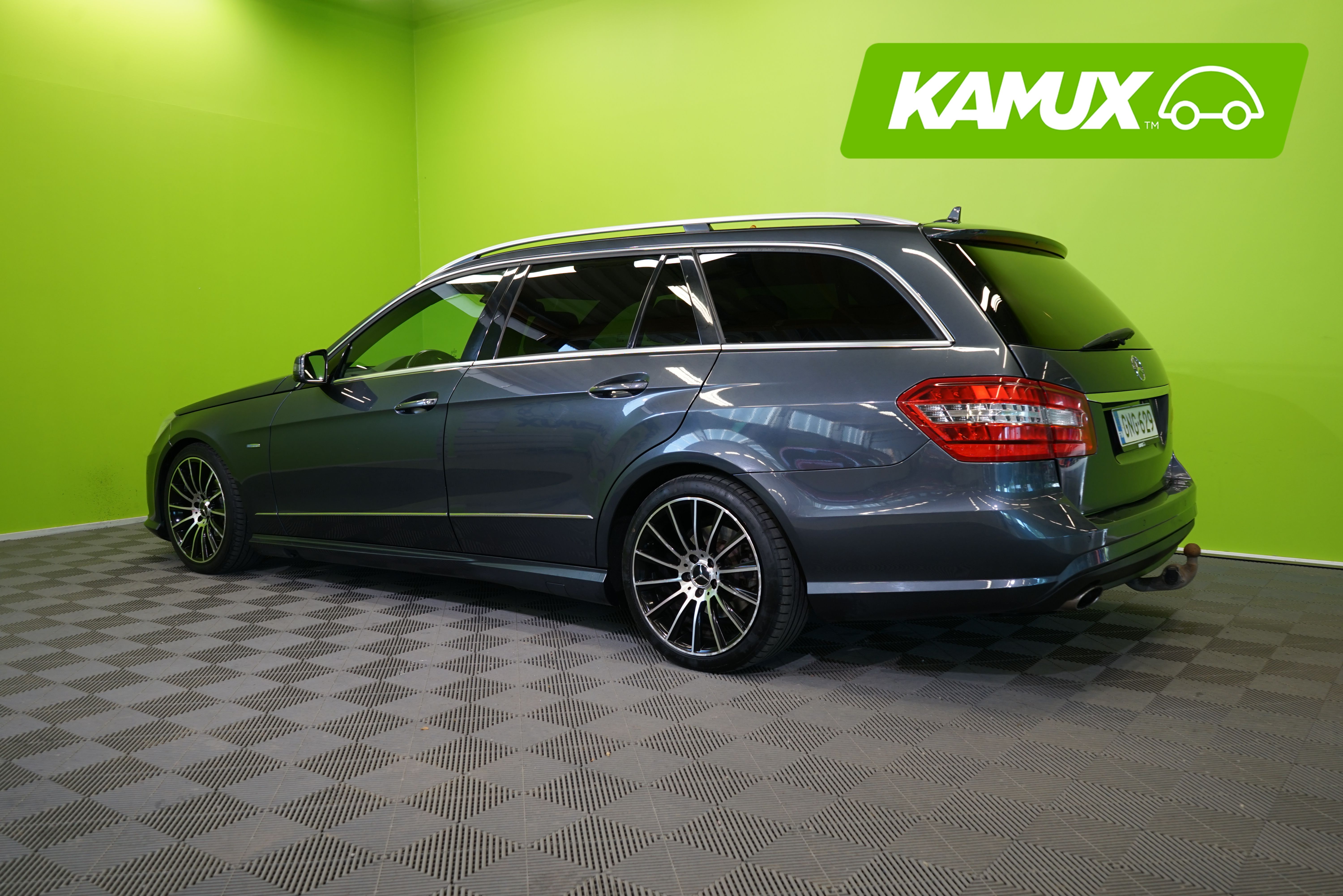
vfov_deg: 45.0
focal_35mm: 29
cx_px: 672
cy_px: 448
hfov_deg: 63.7
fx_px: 1082
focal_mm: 29
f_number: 5.6
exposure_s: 1/30
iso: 400
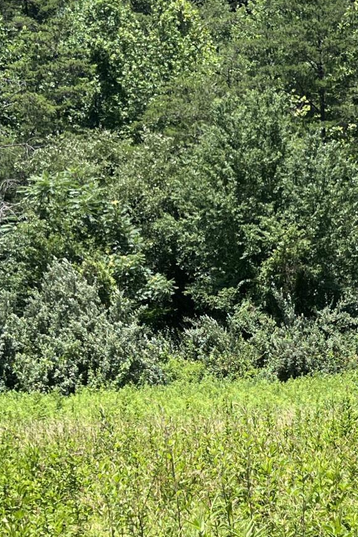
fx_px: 1403
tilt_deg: +0.0
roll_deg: +0.9
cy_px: 373
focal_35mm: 94
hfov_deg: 14.5
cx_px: 234
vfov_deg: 21.6
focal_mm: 5.7
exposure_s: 1/1869
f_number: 1.5
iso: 50
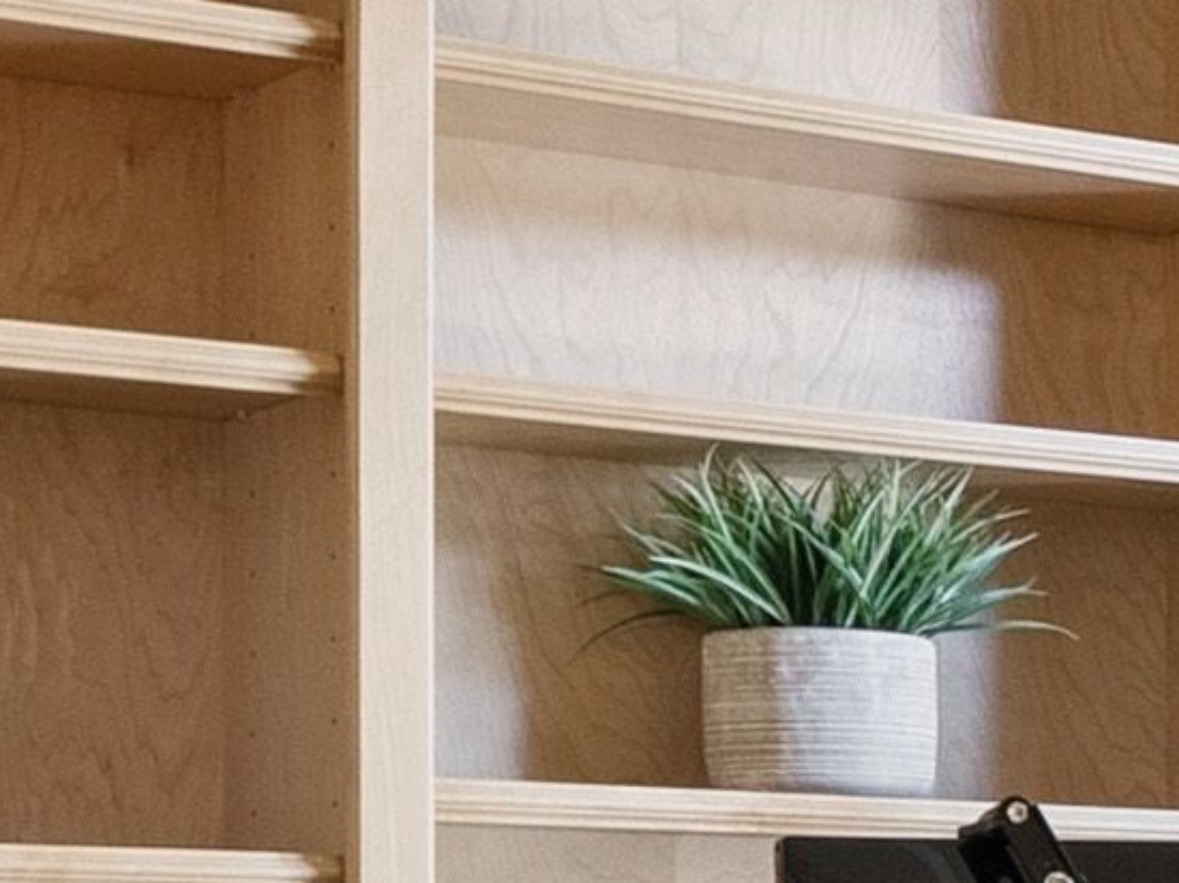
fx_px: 4800
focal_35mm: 141
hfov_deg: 12.5
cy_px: 1134
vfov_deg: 10.3
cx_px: 2270
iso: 1000
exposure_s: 1/25
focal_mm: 19
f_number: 8
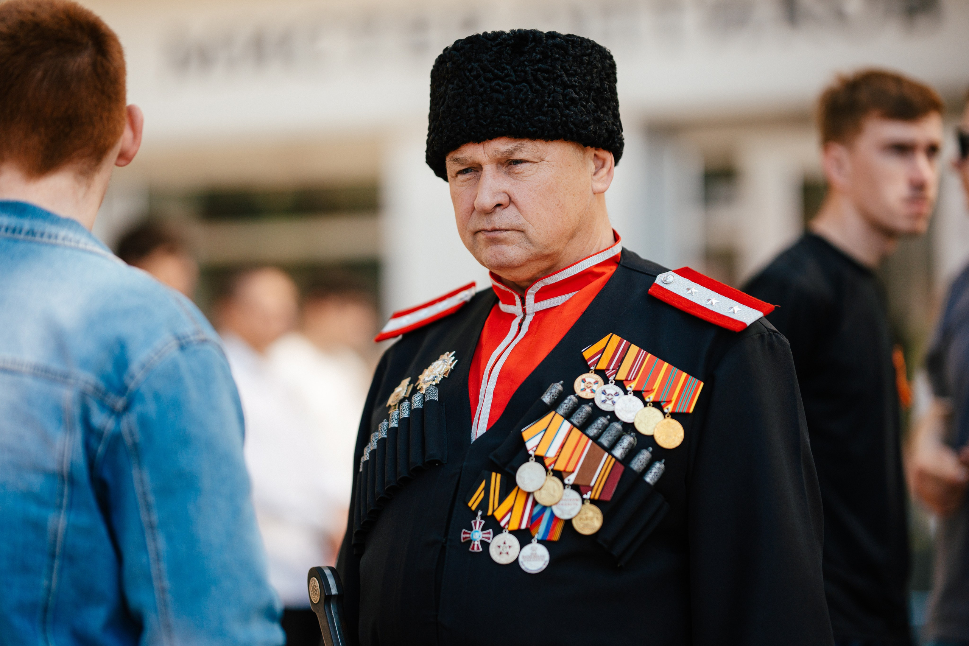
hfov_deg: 19.5
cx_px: 484
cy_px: 323
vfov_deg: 13.0
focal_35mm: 105
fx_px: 2826
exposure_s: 1/8000
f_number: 1.4
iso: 200
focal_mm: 105
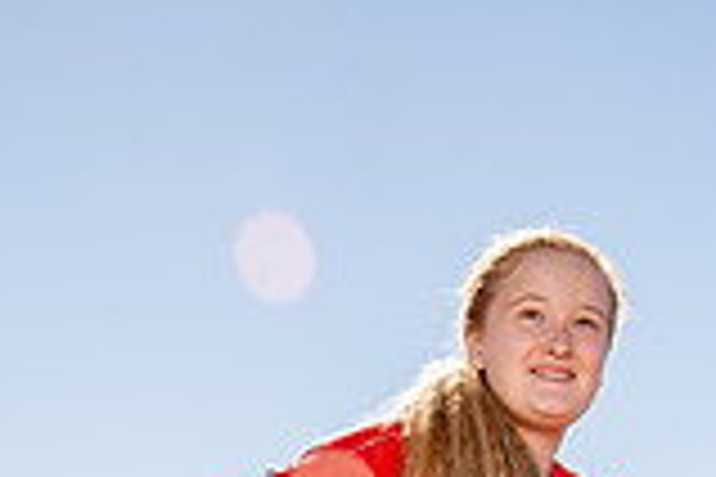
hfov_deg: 20.0
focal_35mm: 102
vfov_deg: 11.8
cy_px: 1004
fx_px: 2029
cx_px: 446
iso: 100
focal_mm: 36
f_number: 7.1
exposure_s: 1/250
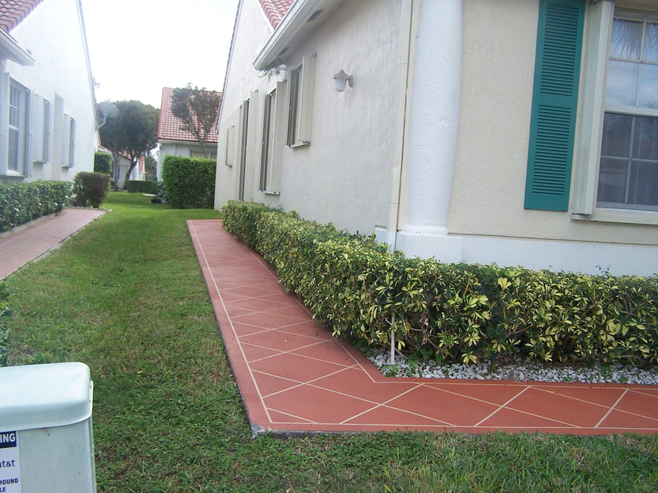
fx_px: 722
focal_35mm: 38
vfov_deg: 37.7
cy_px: 246
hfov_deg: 49.0
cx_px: 329
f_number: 2.8
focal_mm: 6.3
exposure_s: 1/350
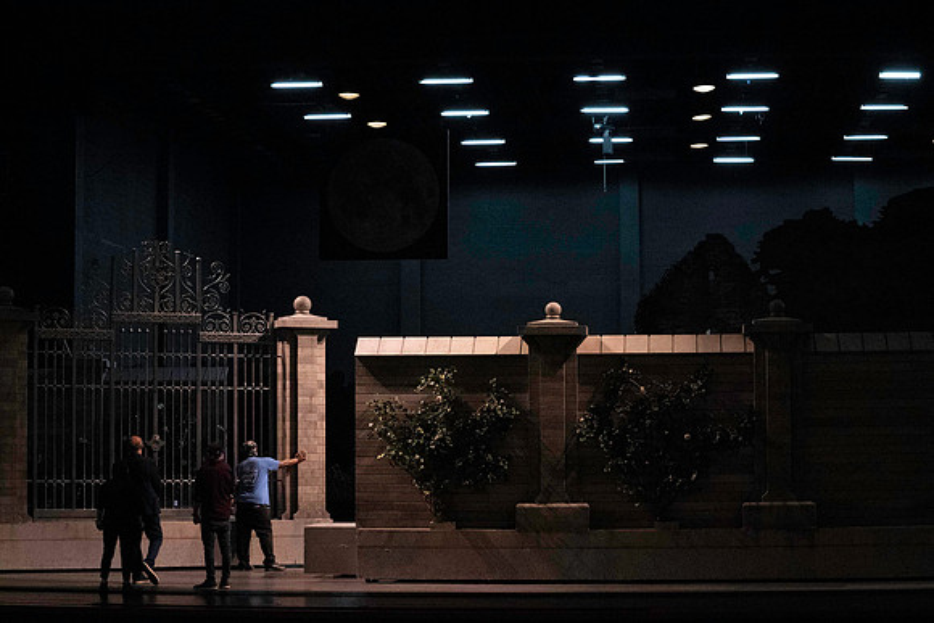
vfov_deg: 19.5
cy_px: 312
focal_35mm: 70
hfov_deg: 28.8
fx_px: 1816
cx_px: 467
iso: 25600
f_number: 6.3
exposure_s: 1/320
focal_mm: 70
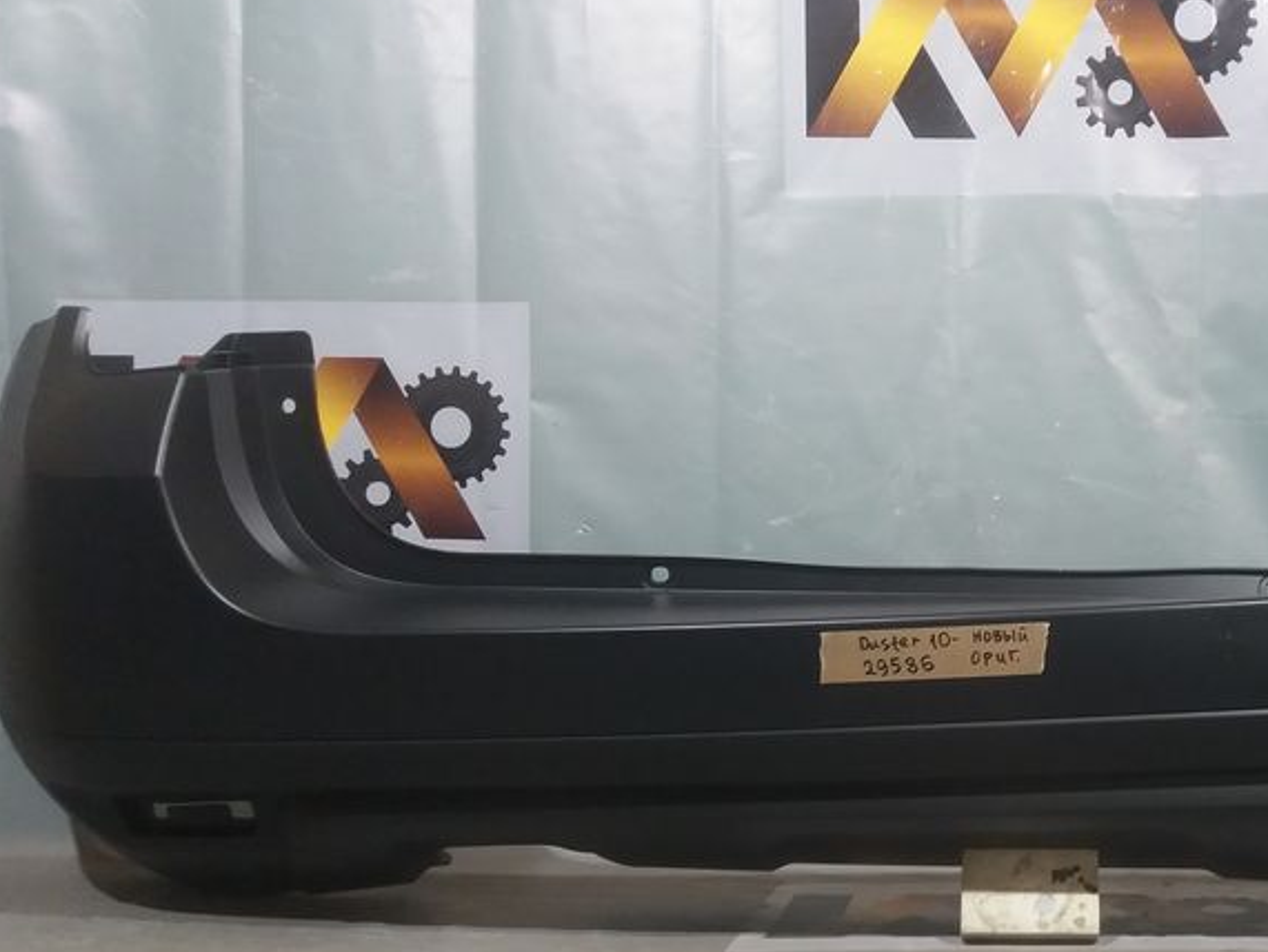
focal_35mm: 49
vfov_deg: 29.5
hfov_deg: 37.5
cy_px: 619
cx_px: 1015
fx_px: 1796
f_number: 1.9
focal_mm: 3.7
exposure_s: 1/17
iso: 160
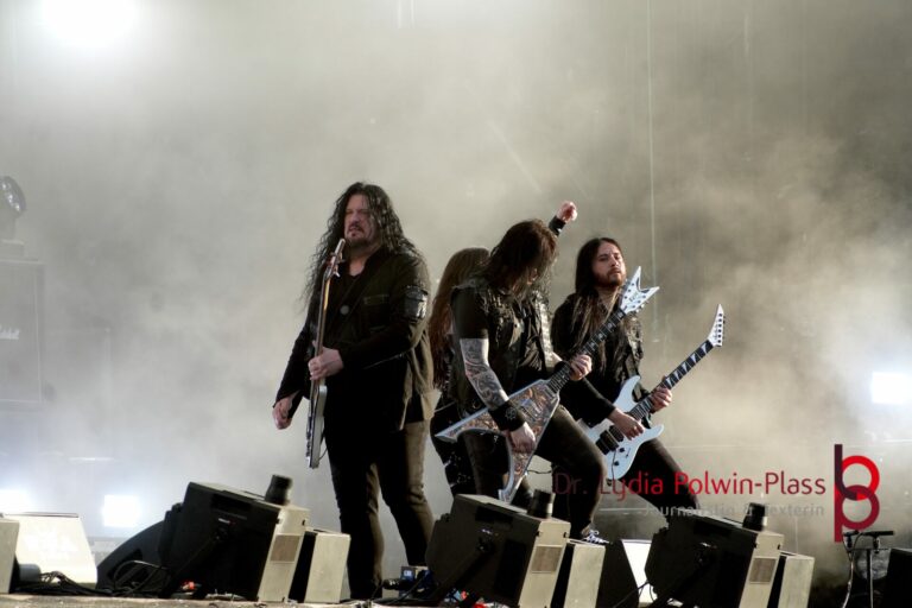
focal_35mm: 450
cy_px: 304
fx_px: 11399
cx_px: 456
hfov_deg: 4.6
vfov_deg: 3.1
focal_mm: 300
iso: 640
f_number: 6.3
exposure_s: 1/500
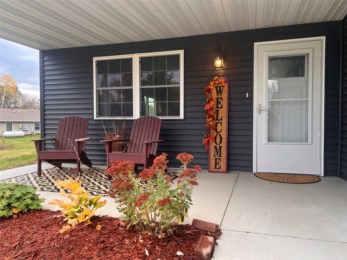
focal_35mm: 26
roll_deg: -0.2
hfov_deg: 67.3
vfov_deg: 53.1
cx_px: 174
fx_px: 261
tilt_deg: -1.7
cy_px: 130
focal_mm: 5.7
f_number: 1.5
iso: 32
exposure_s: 1/138
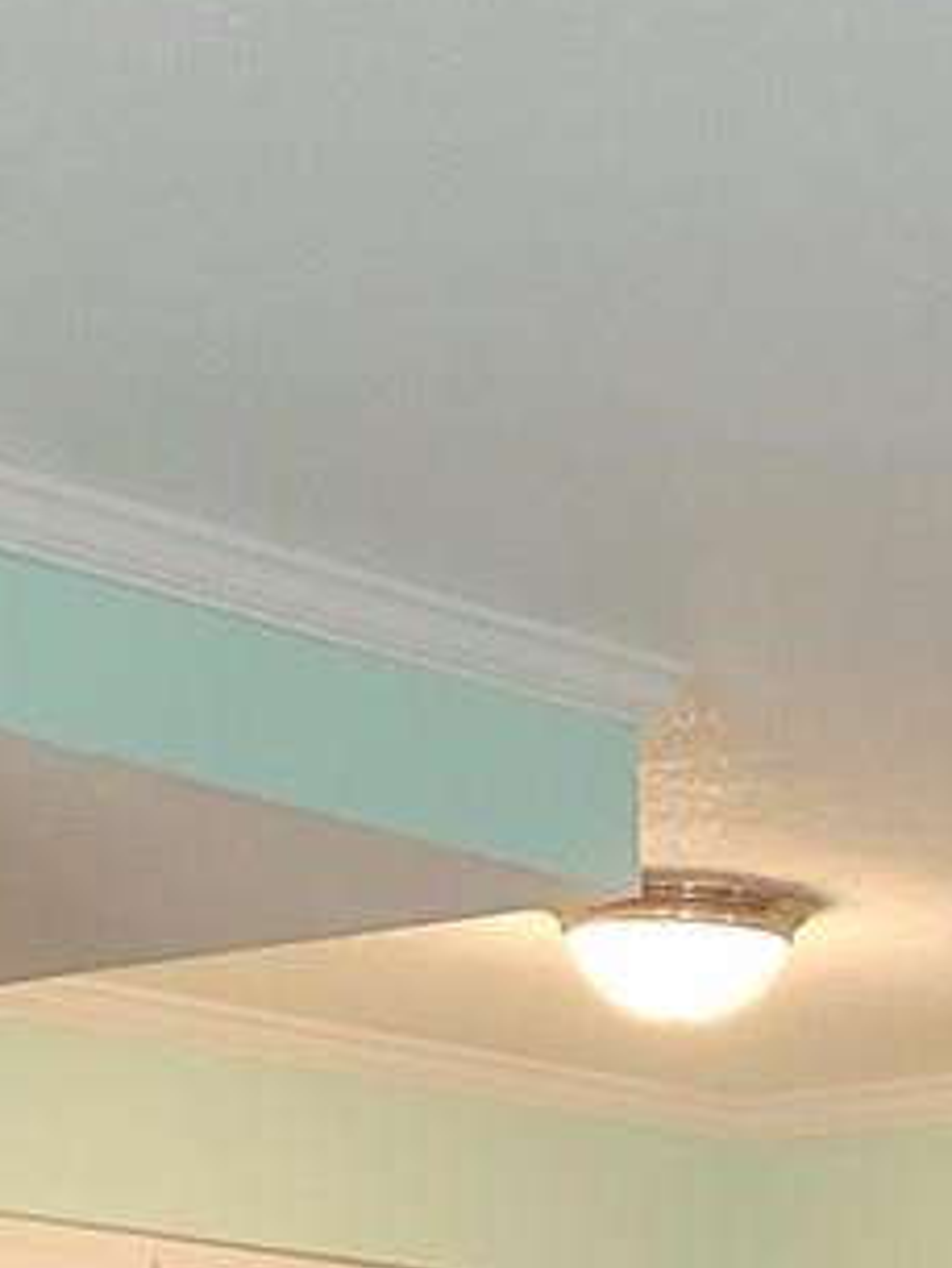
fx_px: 4800
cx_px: 1160
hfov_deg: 11.1
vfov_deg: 13.1
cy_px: 2536
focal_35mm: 131
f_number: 1.8
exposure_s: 1/60
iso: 125
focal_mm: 5.4
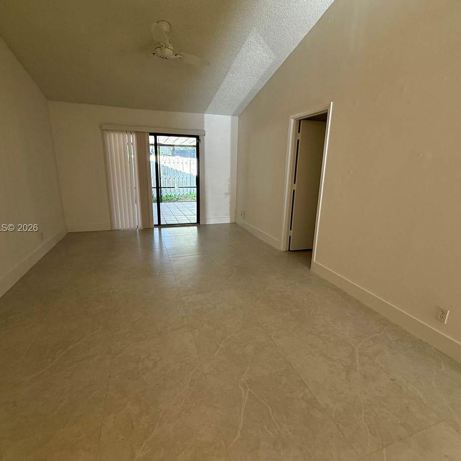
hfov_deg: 84.0
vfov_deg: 84.0
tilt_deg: -13.7
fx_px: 256
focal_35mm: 17
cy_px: 229
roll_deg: -0.9
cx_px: 231
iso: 160
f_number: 2.2
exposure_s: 1/120
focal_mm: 2.22
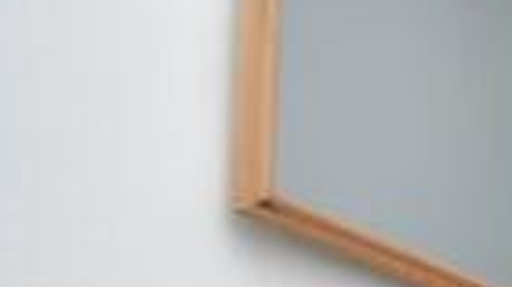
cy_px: 963
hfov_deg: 11.7
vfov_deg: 8.3
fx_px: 1546
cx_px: 1474
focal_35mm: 114
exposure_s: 1/200
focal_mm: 10
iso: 100
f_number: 3.5
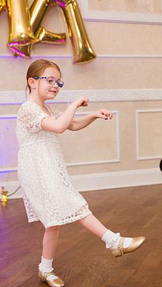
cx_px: 87
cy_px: 143
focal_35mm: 66
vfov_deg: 31.9
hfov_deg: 18.3
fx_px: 504
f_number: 3.2
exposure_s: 1/200
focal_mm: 36
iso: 1250
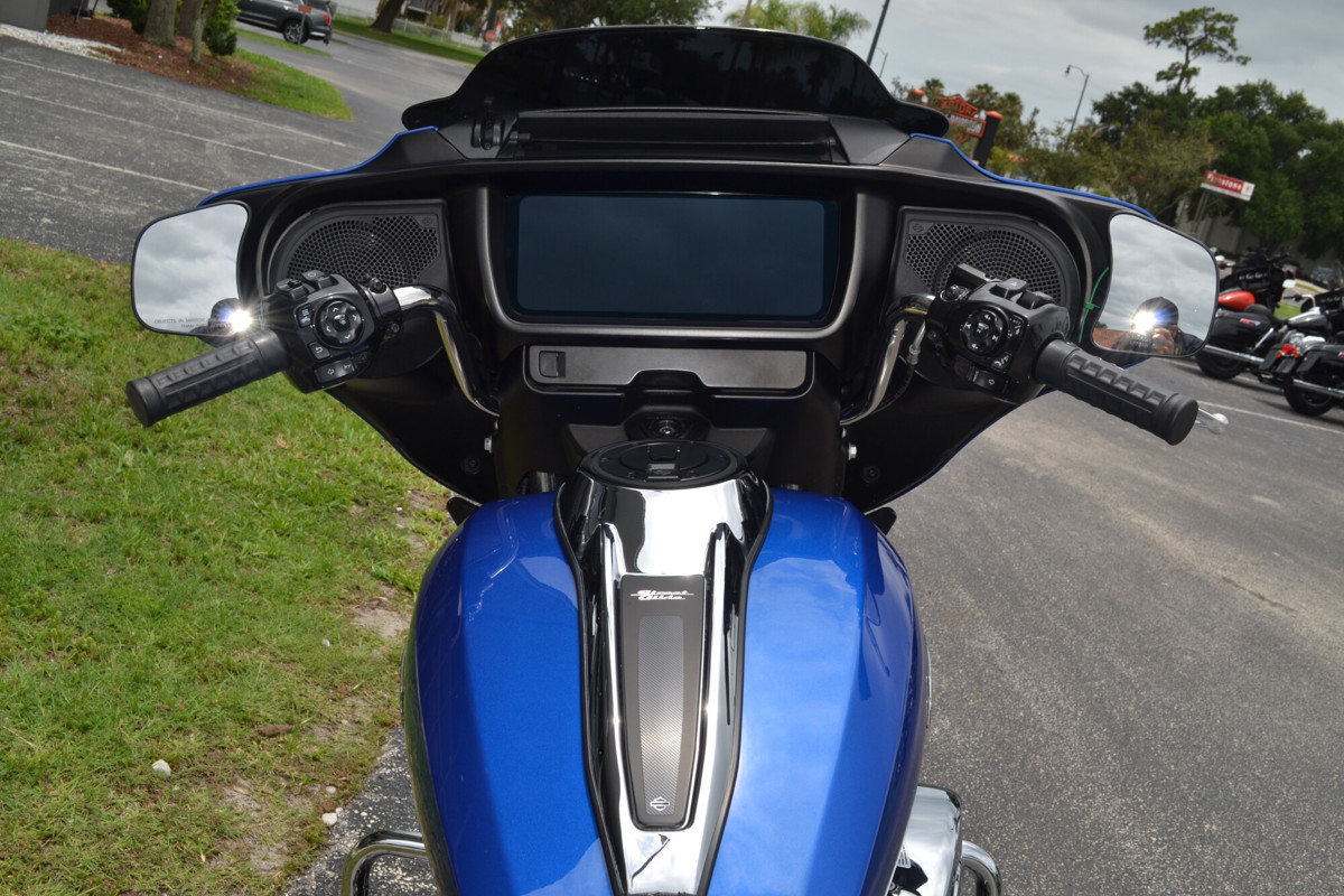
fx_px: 1456
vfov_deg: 34.2
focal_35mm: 39
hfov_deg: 49.6
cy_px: 448
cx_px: 672
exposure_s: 1/200
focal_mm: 26
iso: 100
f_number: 11
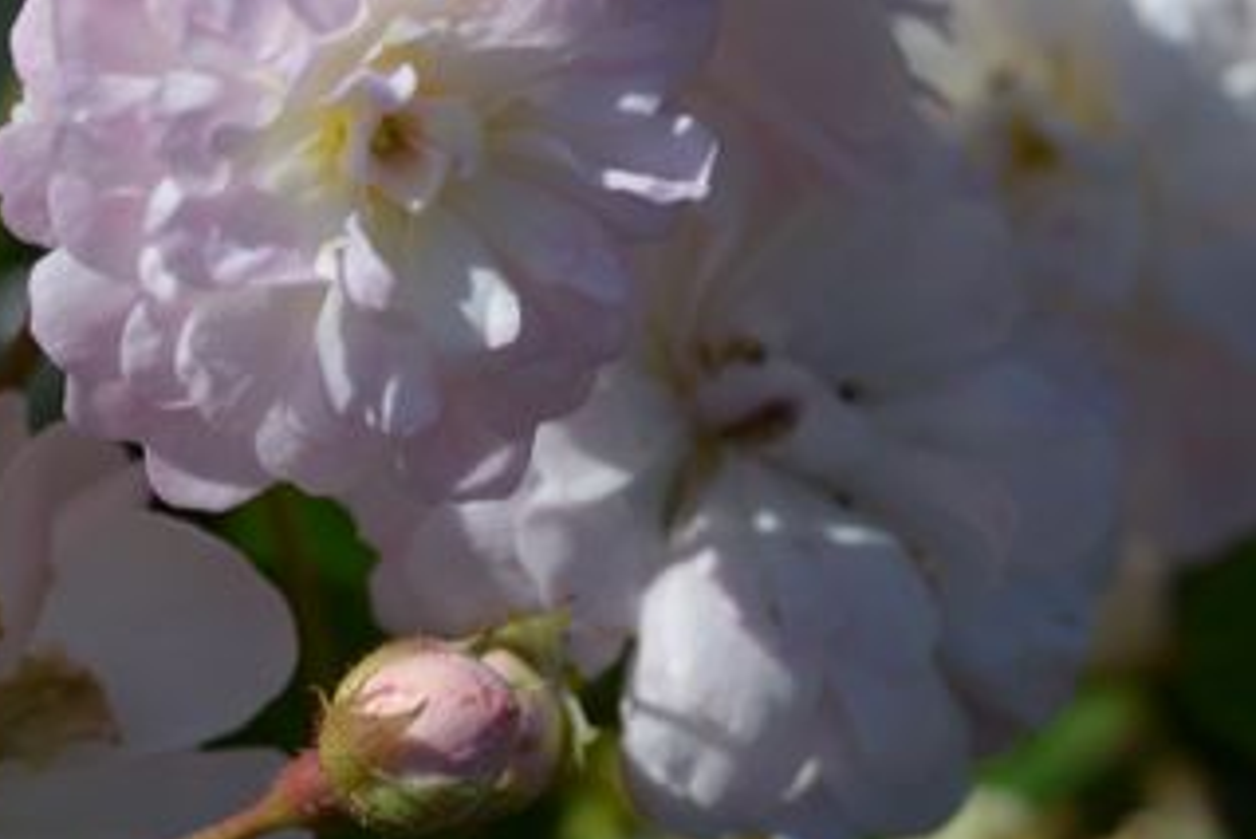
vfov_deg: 3.7
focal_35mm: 376
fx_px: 13124
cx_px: -28
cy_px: 565
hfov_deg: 5.5
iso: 100
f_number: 10
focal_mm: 100
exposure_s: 1/500
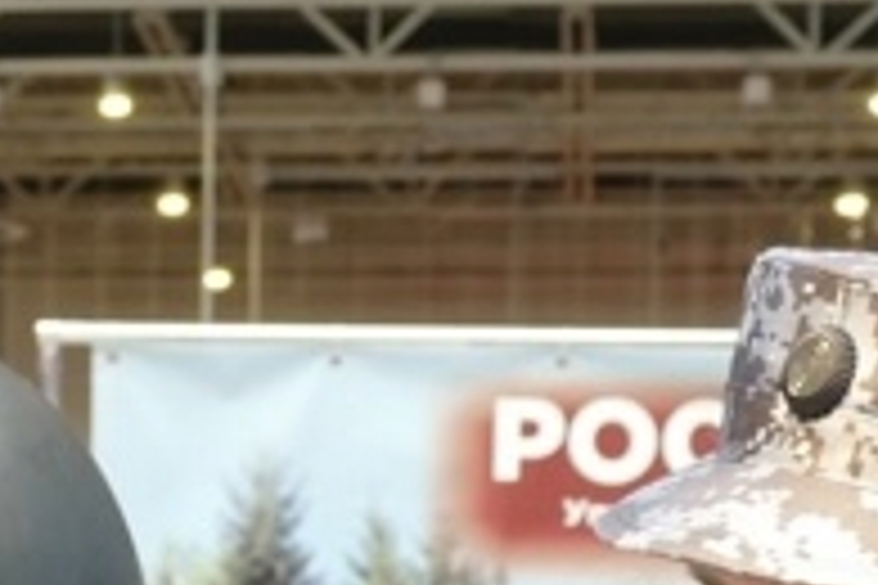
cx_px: -18
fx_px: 4121
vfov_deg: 7.9
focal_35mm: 169
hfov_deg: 12.0
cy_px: 1030
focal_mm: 16
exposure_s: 1/80
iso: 320
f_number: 3.2
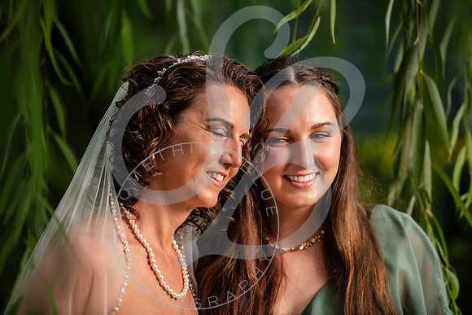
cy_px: 158
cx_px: 236
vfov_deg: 9.5
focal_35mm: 145
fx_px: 1901
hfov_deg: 14.2
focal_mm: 145
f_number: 2.8
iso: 400
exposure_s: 1/800
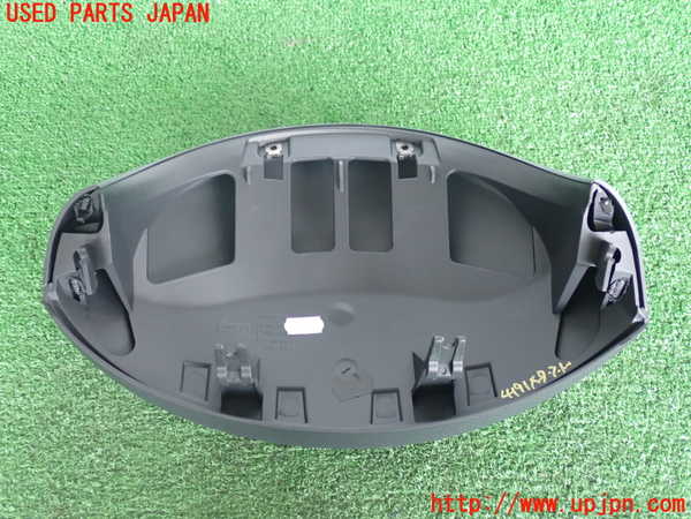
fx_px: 759
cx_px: 346
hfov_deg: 49.0
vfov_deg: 37.7
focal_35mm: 38
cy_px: 260
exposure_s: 1/40
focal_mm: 6.83
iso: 800
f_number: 2.7
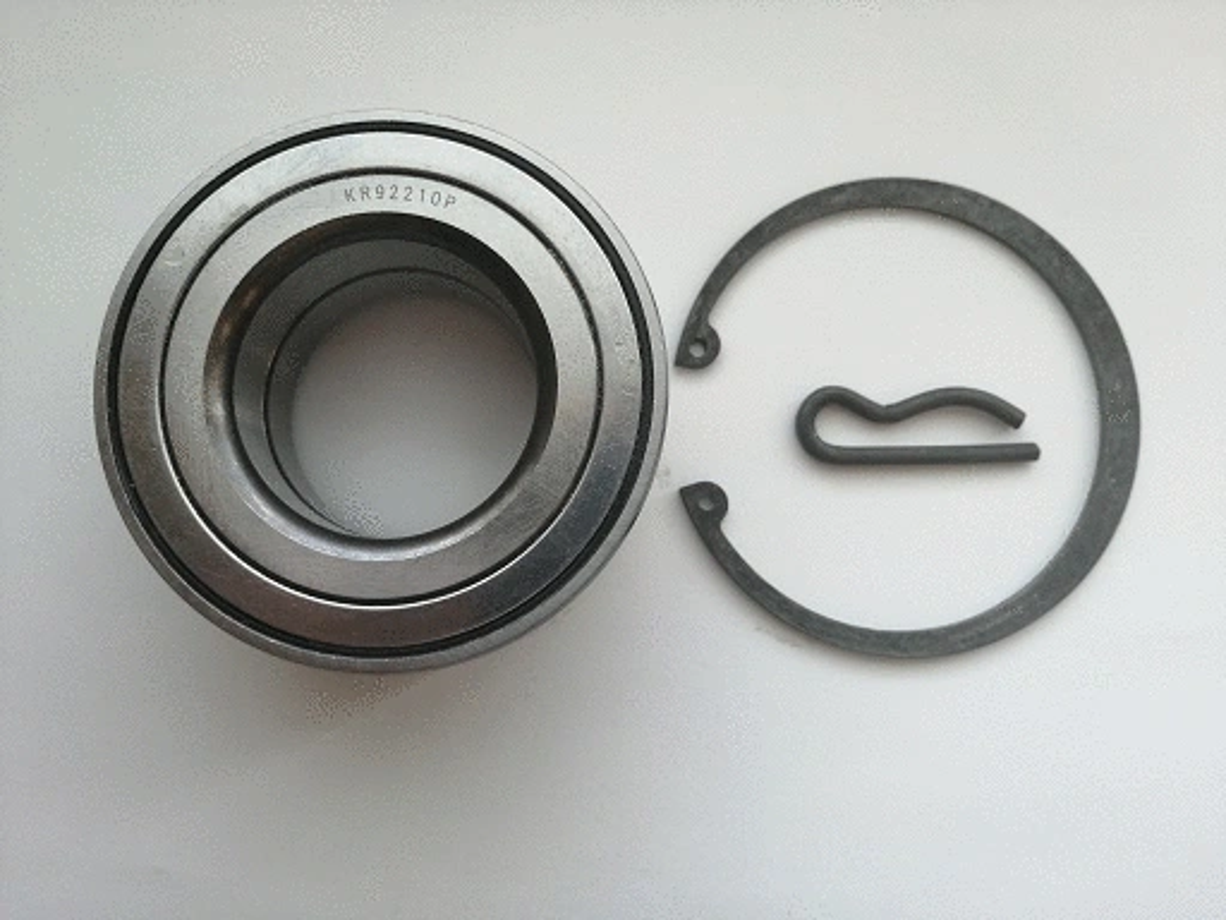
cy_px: 460
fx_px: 956
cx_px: 613
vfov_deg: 51.4
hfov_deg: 65.3
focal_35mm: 27
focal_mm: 3.95
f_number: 1.8
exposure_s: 1/50
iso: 80
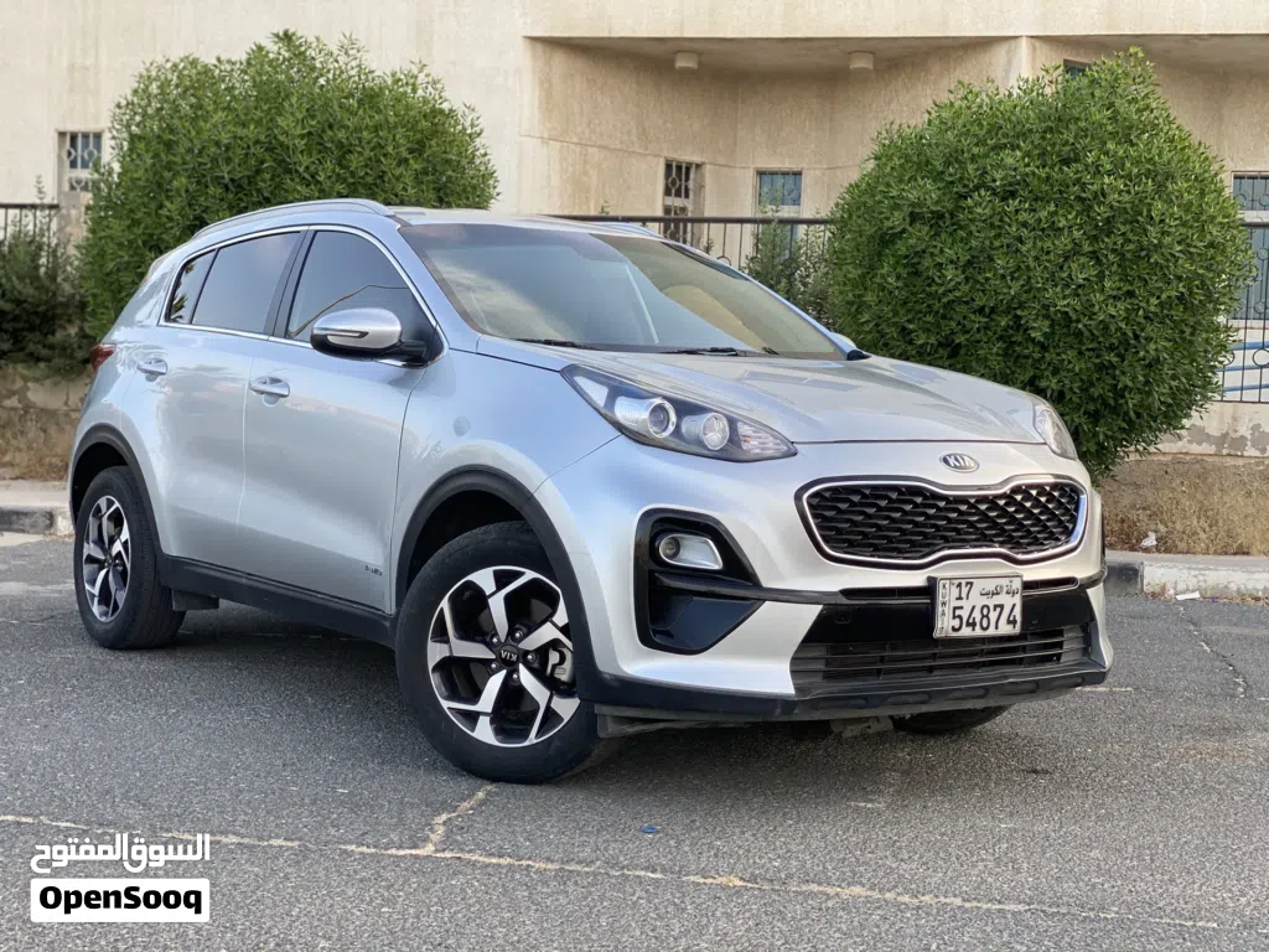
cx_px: 634
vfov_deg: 28.0
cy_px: 476
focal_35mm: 52
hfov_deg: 36.8
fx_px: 1906
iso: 20
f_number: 2
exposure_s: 1/209
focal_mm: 6
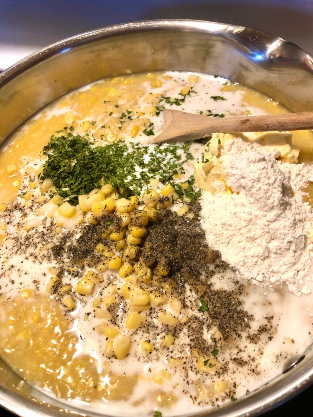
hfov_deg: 49.7
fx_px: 338
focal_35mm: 28
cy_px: 208
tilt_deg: -57.2
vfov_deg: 63.4
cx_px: 156
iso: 40
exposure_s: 1/20
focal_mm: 3.99
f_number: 1.8
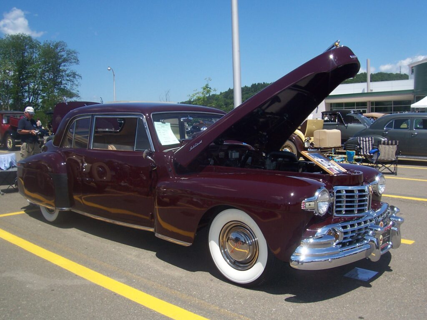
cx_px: 214
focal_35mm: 34
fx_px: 419
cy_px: 160
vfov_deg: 41.8
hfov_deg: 54.0
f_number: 5.6
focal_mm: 5.6
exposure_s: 1/500
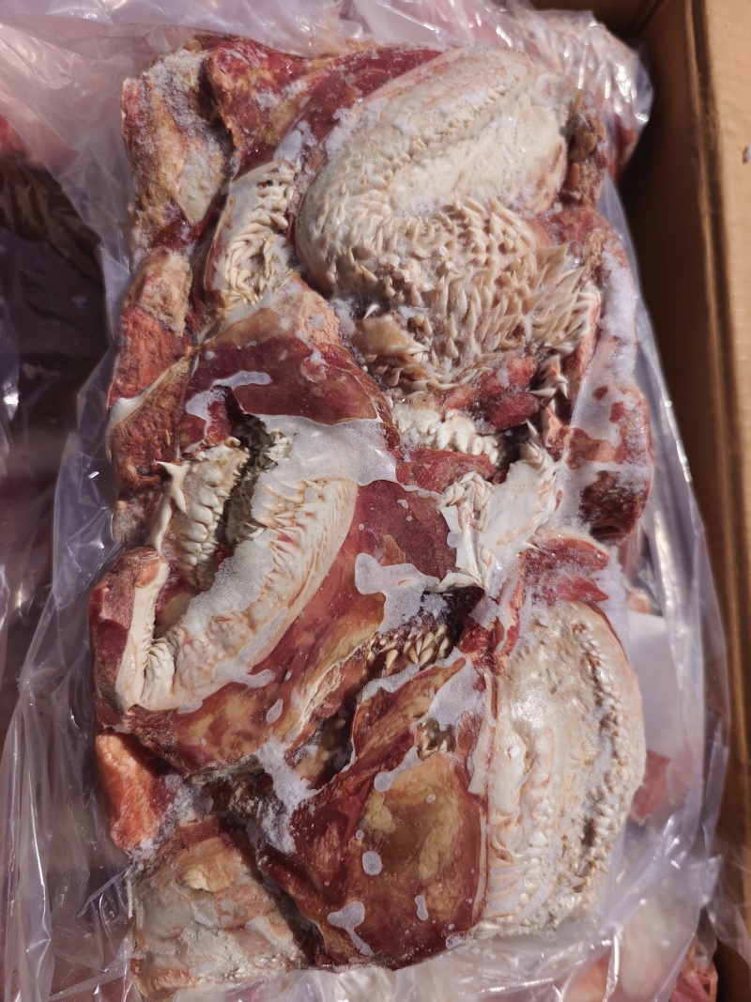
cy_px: 501
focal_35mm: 23
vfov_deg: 73.9
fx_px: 665
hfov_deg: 58.9
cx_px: 376
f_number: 1.57
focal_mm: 6.51
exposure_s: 1/4545
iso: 50
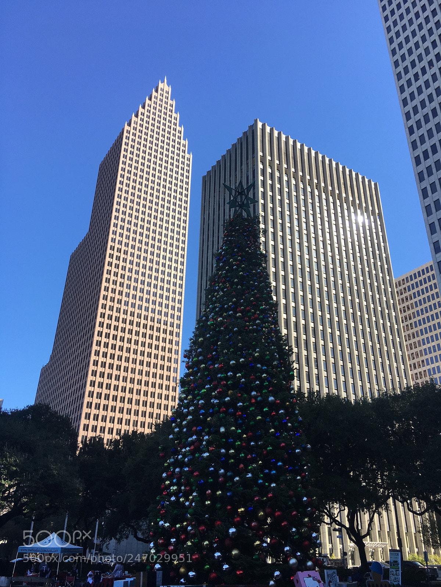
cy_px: 294
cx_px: 220
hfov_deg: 48.2
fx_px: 493
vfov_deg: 61.7
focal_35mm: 29
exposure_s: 1/557
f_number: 2.2
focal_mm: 4.15
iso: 25
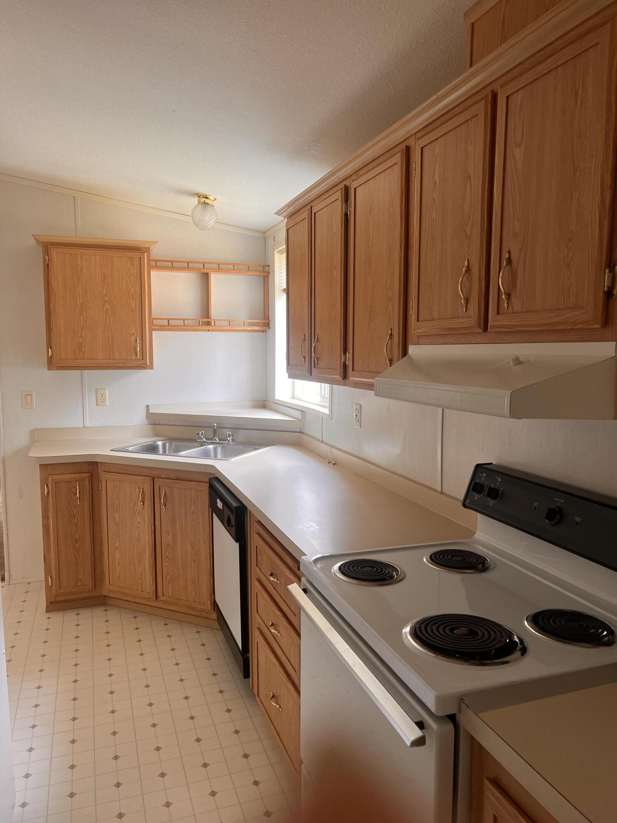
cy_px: 412
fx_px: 618
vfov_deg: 67.3
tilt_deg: -6.6
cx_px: 308
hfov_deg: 53.1
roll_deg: +0.9
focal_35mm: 26
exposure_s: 1/119
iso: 125
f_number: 1.5
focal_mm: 5.7
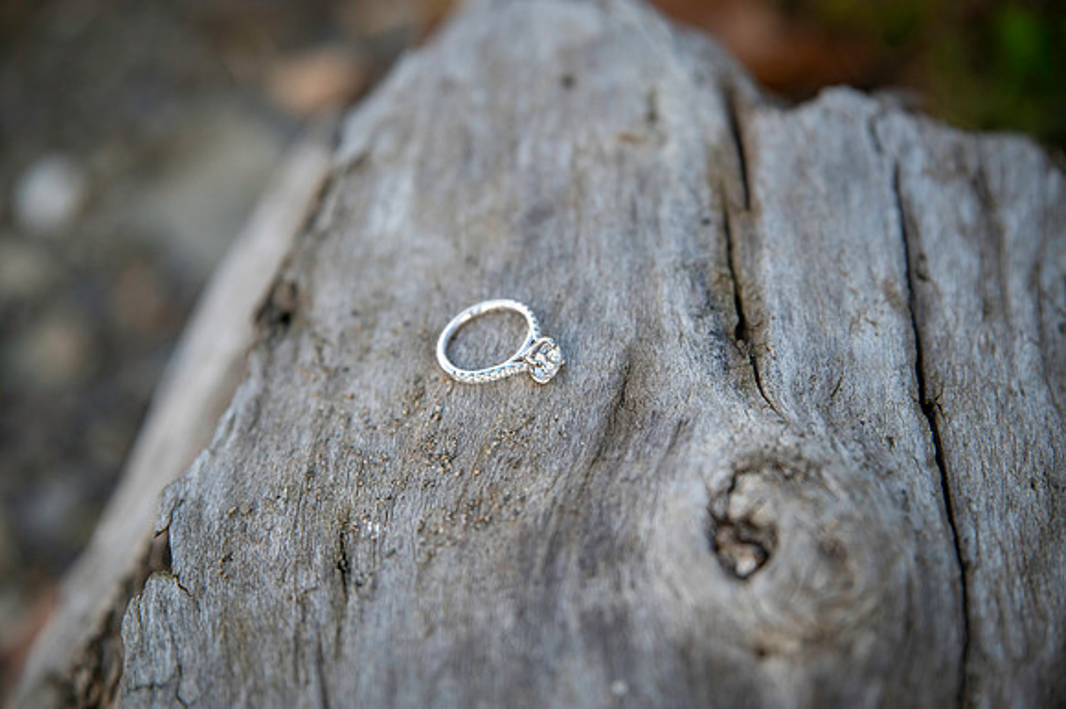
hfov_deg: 28.3
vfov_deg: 19.0
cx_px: 533
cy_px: 354
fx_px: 2117
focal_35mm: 72
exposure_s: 1/5000
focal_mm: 70
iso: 1250
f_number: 3.2
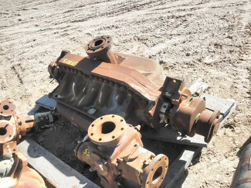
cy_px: 94
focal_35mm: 28
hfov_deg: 63.4
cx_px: 126
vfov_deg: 49.7
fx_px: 203
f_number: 3
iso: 64
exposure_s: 1/320
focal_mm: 5
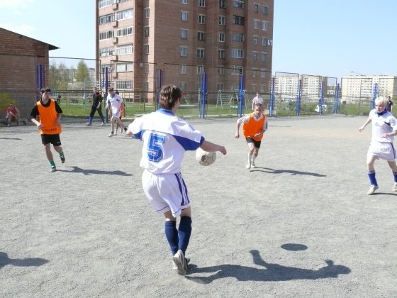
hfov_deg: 52.6
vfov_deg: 40.7
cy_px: 149
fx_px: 401
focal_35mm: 35
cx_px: 198
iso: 400
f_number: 8
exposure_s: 1/800
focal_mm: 7.4
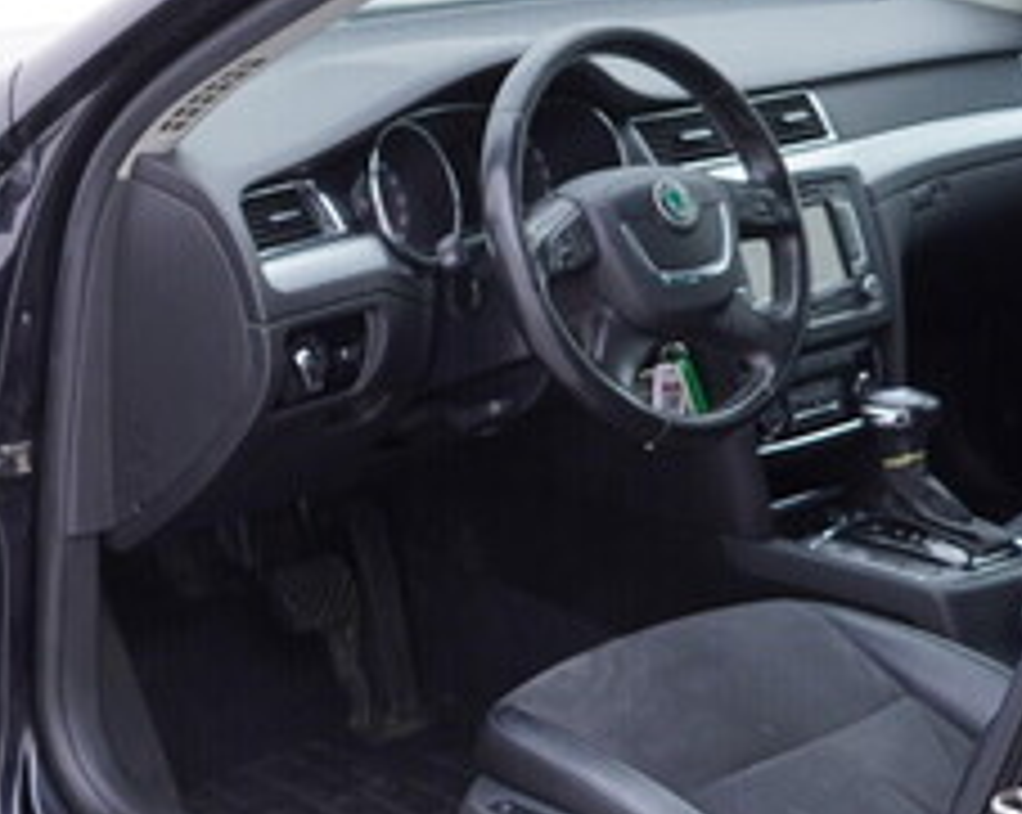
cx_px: -27
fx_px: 2477
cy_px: 434
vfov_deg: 18.7
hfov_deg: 22.3
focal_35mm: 82
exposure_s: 1/50
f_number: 3.2
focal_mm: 24
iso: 125
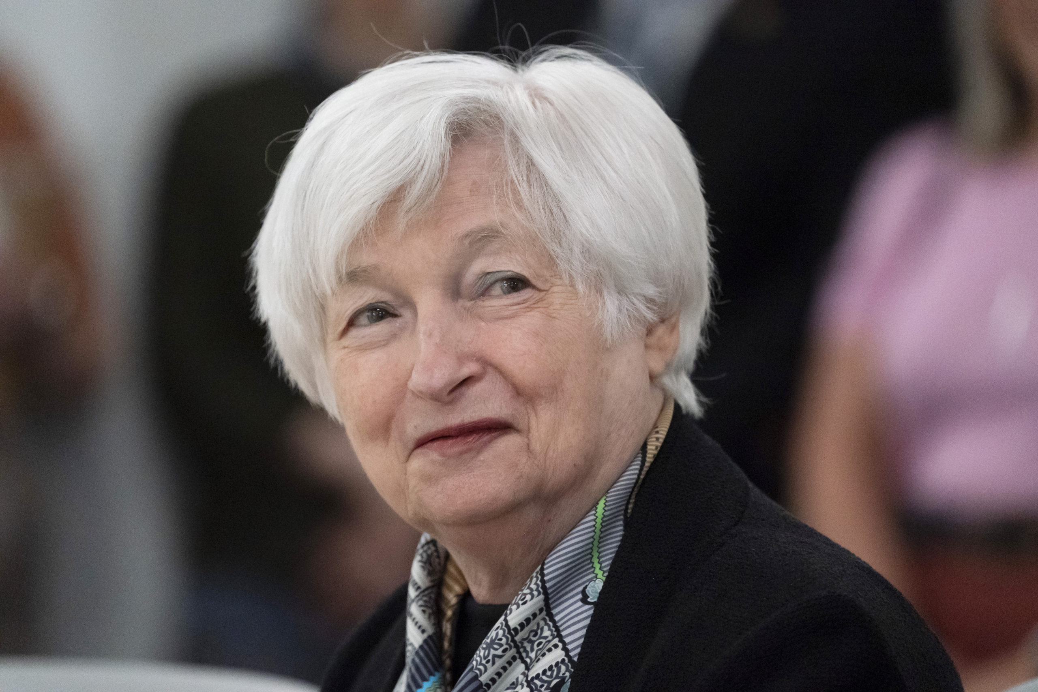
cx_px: 519
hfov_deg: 5.6
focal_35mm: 370
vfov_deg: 3.7
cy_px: 346
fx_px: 10668
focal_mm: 370
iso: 12800
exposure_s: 1/320
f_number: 5.6
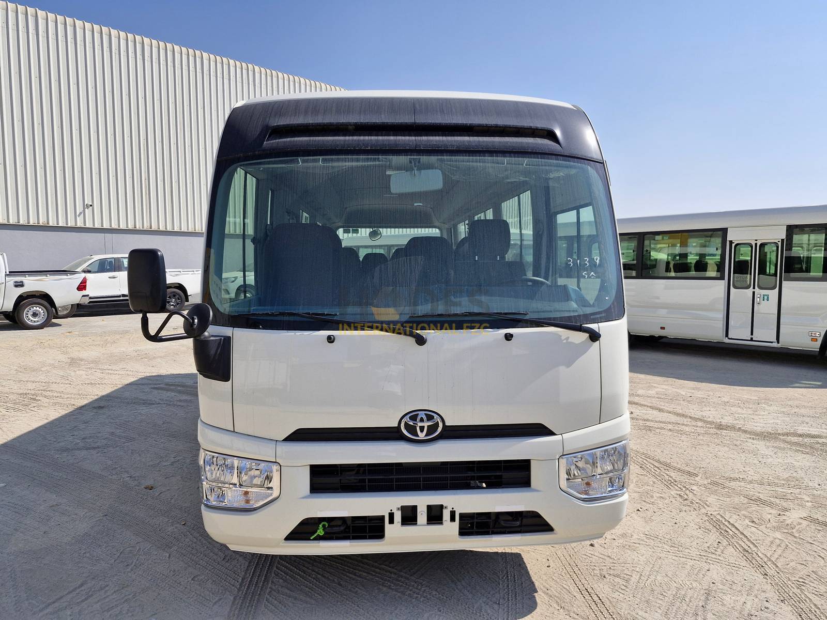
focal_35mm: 23
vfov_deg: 58.9
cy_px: 310
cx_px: 414
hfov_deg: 73.9
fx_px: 549
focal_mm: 5.54
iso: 50
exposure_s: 1/2768
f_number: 1.8
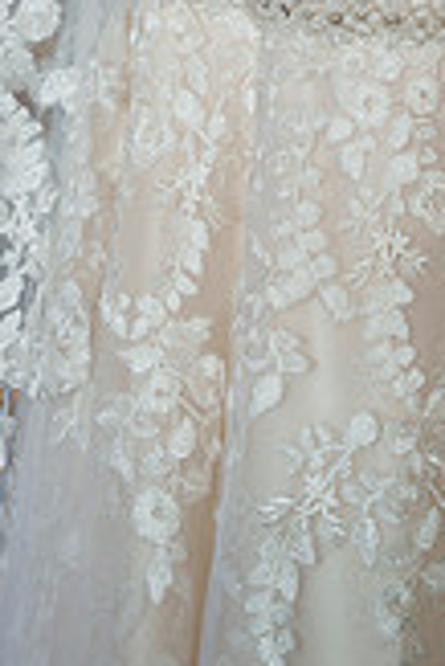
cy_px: -163
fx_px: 1684
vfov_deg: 20.7
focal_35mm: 91
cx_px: 506
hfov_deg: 14.7
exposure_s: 1/100
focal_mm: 33
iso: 800
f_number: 4
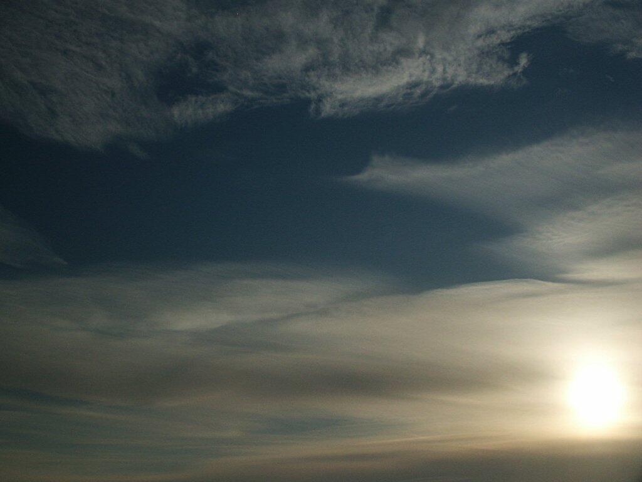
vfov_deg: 33.6
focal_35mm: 43
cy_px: 241
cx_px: 321
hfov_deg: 43.9
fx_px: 797
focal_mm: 8.91
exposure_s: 1/350
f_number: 8
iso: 64
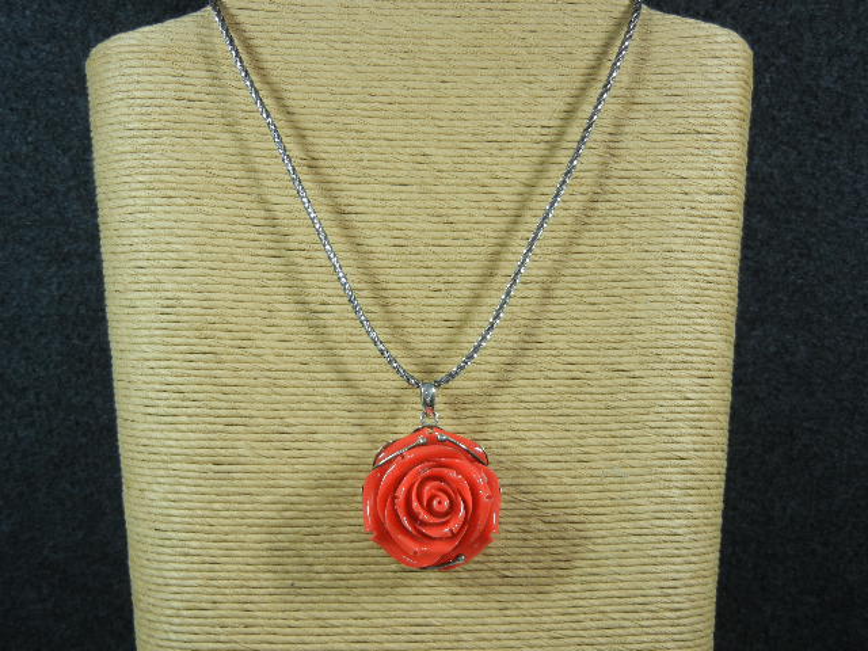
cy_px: 326
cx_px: 434
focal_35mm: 59
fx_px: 1479
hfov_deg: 32.7
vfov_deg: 24.8
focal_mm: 10.6
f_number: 4
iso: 195
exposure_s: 1/30.4
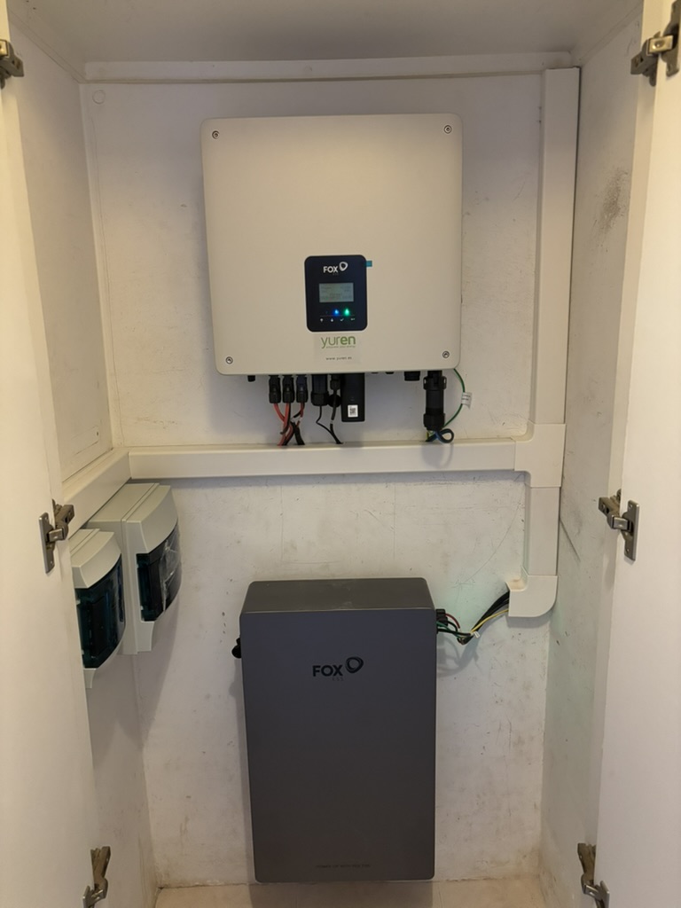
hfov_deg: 53.1
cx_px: 340
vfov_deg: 67.3
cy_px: 454
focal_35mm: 26
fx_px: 682
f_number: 1.6
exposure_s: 1/33
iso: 500
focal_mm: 5.96
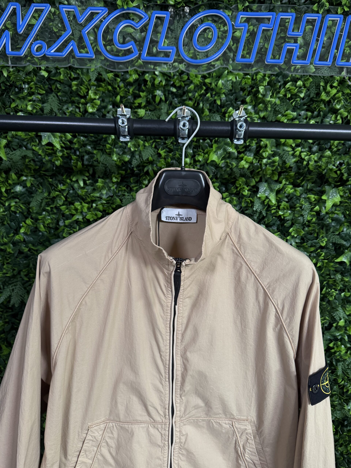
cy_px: 234
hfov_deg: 56.8
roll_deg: -1.8
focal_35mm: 24
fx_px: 324
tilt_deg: -6.1
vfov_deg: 71.6
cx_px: 176
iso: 250
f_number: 1.78
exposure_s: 1/60
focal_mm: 6.76
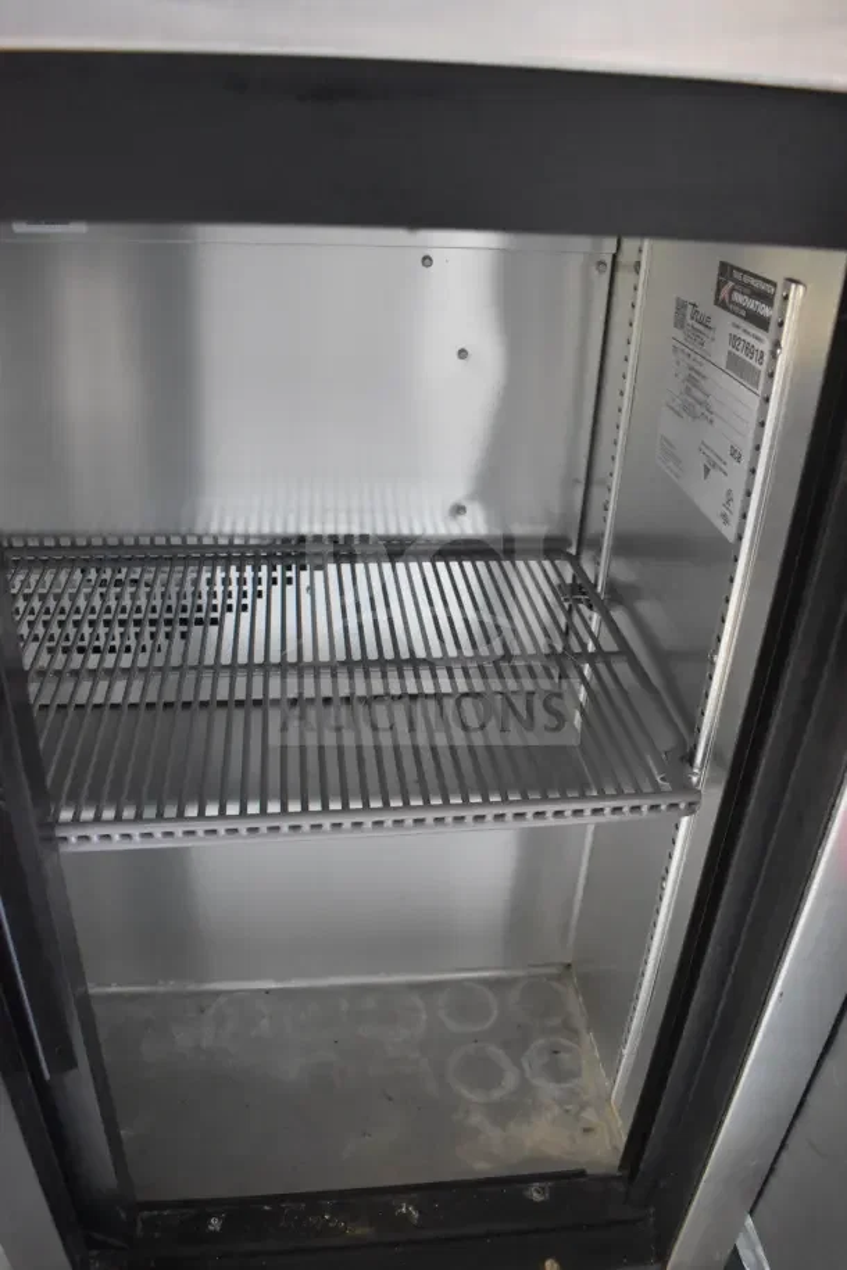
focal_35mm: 27
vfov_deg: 67.4
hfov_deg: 47.9
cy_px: 635
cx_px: 424
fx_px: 953
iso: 6400
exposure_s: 1/50
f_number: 3.5
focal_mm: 18
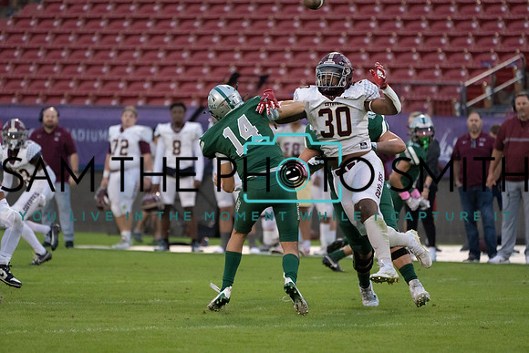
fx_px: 5879
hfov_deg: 5.2
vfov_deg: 3.4
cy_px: 176
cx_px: 264
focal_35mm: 400
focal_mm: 400
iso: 6400
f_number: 5.6
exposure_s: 1/1250
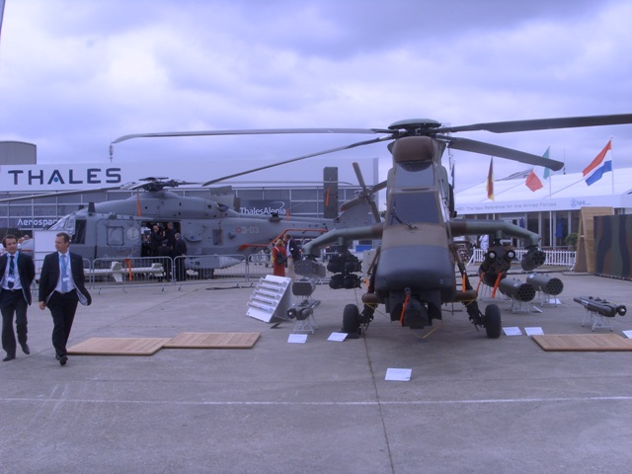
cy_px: 237
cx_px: 316
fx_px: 657
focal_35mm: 36
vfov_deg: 39.7
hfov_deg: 51.4
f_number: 5.5
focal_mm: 6
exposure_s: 1/350
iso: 80
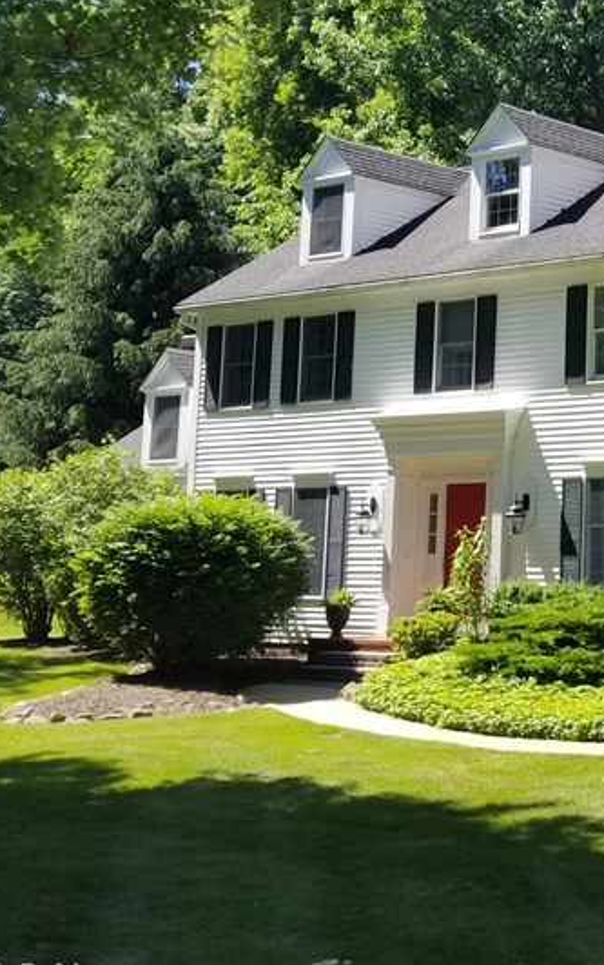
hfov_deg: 21.1
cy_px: 312
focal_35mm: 53
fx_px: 1394
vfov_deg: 37.7
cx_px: 878
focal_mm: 4.25
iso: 50
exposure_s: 1/1105
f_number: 1.7
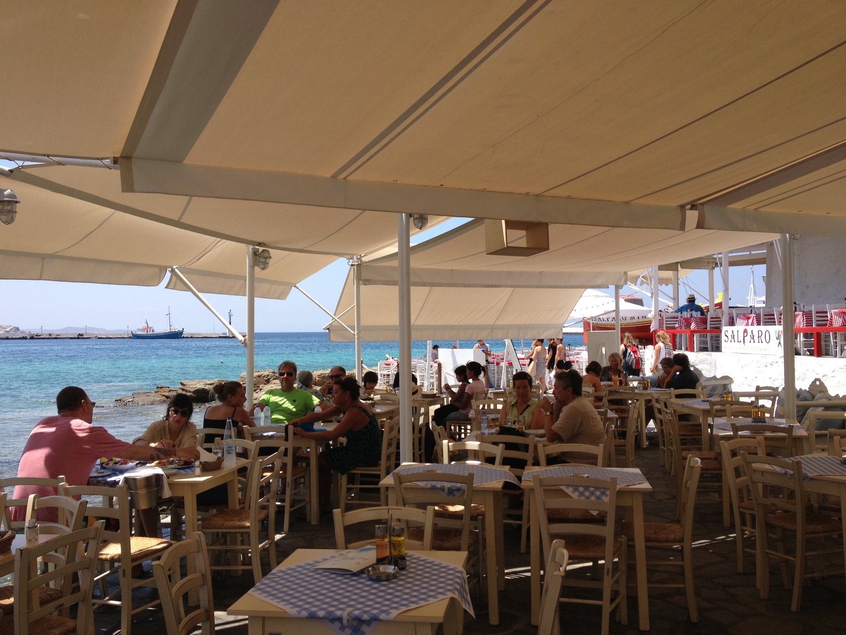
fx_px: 855
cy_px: 318
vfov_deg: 40.7
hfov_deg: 52.6
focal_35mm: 35
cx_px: 423
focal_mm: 4.28
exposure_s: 1/1227
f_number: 2.4
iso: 50
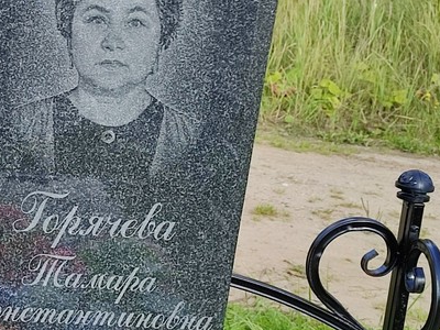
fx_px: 636
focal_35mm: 50
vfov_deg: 29.1
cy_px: 153
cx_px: 58
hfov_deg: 36.2
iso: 50
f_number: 1.9
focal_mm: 6.04
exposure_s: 1/208
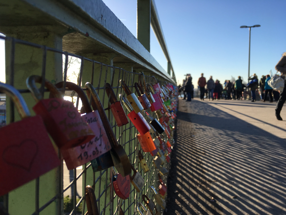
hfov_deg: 61.7
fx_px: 240
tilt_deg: -4.2
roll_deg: +0.2
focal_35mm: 29
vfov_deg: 48.2
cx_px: 143
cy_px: 108
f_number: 2.2
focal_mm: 4.15
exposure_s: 1/1068
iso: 25
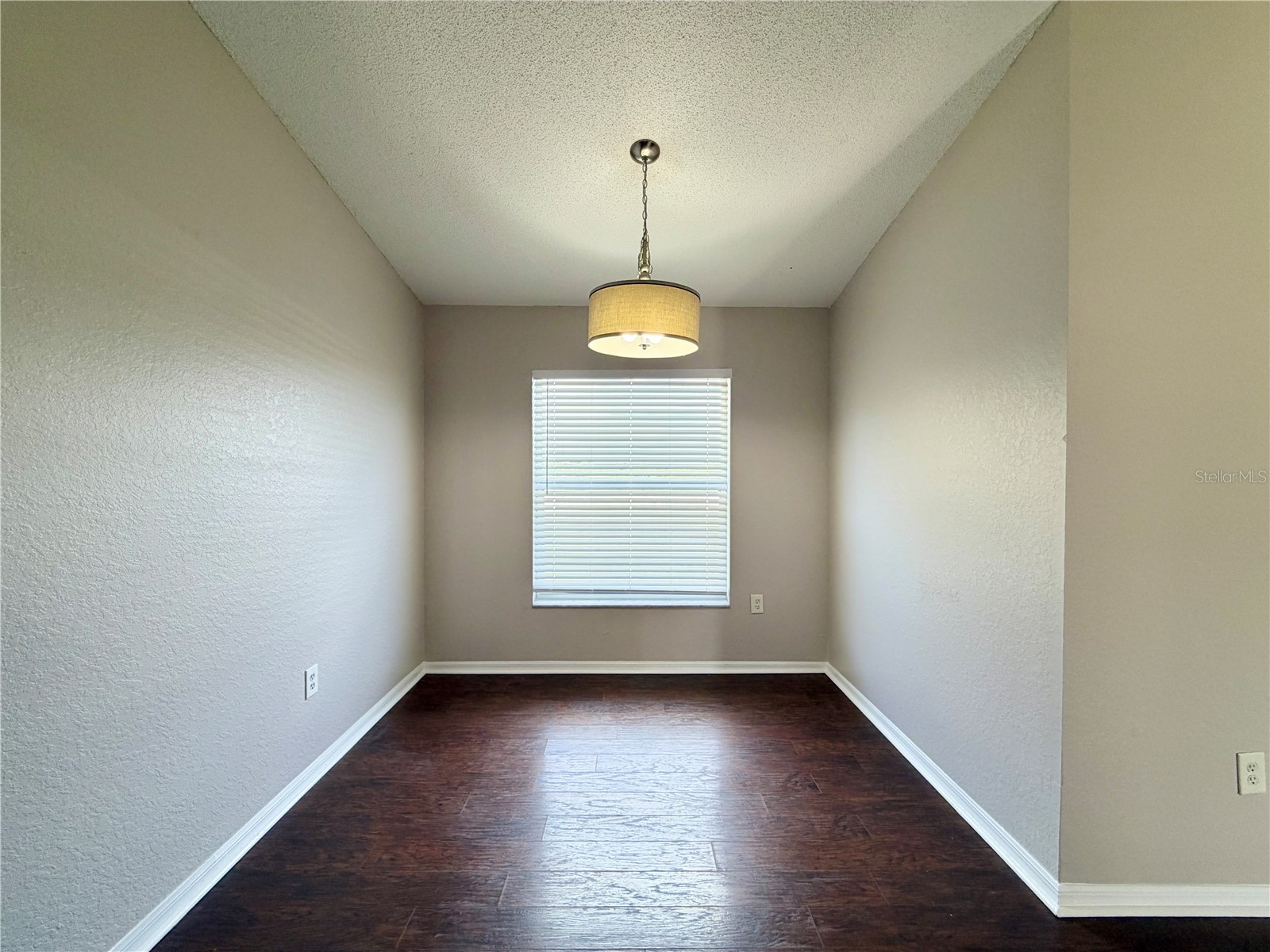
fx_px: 514
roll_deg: +0.0
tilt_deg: -0.5
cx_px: 635
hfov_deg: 102.1
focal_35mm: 14
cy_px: 476
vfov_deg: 85.7
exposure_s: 1/120
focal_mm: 2.22
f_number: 2.2
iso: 125
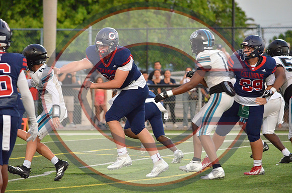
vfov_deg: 5.1
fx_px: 2185
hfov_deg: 7.6
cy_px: 96
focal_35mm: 270
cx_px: 146
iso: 2800
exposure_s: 1/500
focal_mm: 180
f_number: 5
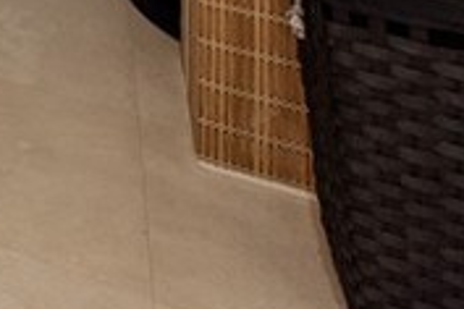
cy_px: -562
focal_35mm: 81
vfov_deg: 11.6
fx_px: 1044
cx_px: -543
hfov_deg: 16.5
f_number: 4.5
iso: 800
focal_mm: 14
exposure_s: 1/80
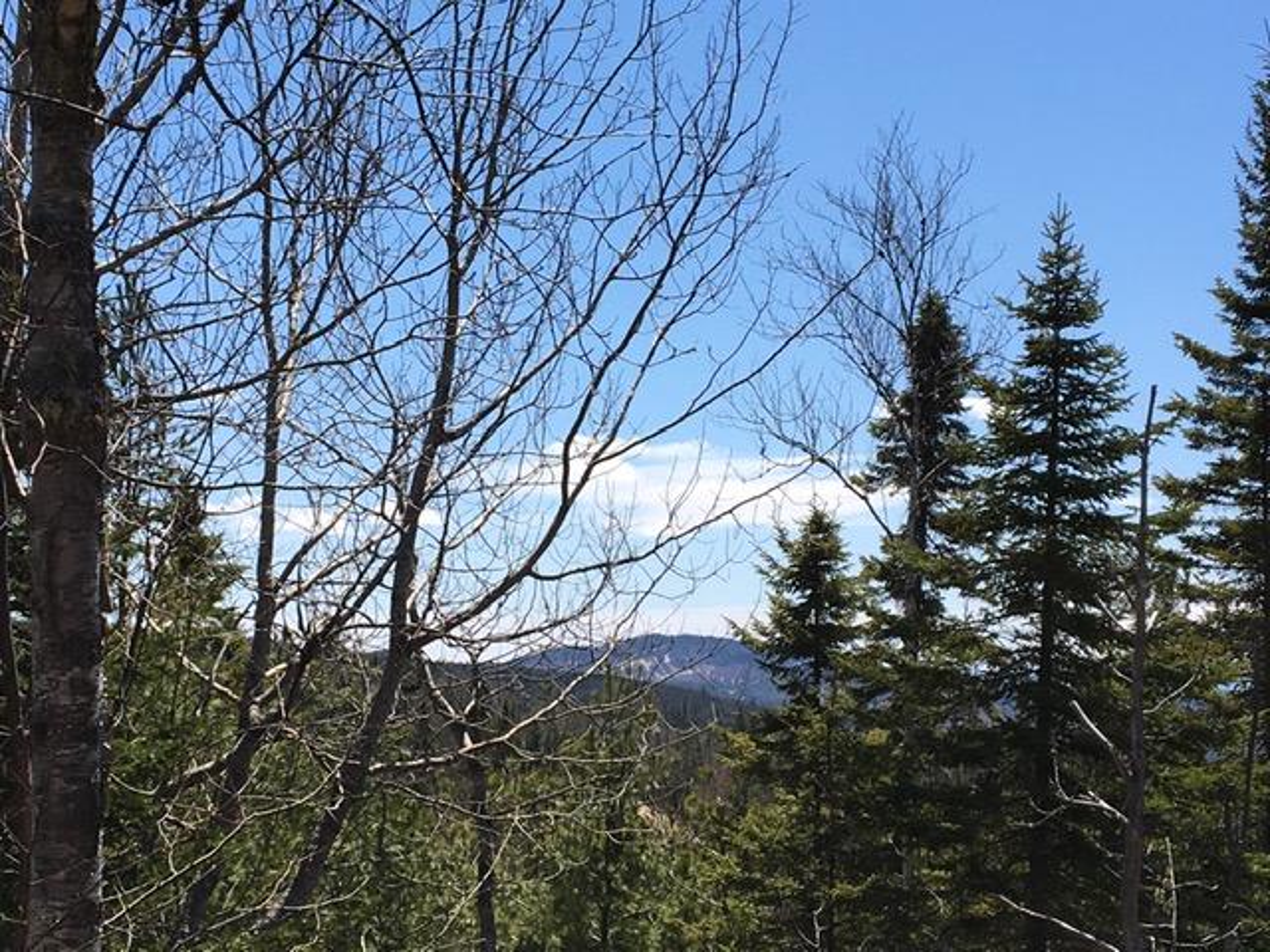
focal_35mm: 29
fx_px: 1064
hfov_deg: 61.7
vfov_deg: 48.2
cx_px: 635
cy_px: 476
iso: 25
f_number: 2.2
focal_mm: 4.15
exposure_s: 1/1538
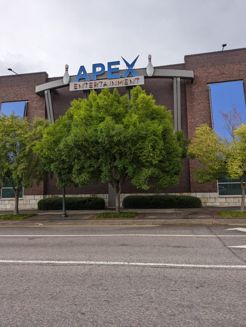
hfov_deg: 56.9
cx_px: 123
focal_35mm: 24
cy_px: 164
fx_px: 227
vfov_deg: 71.5
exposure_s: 1/814
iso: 44
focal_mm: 6.81
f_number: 1.85
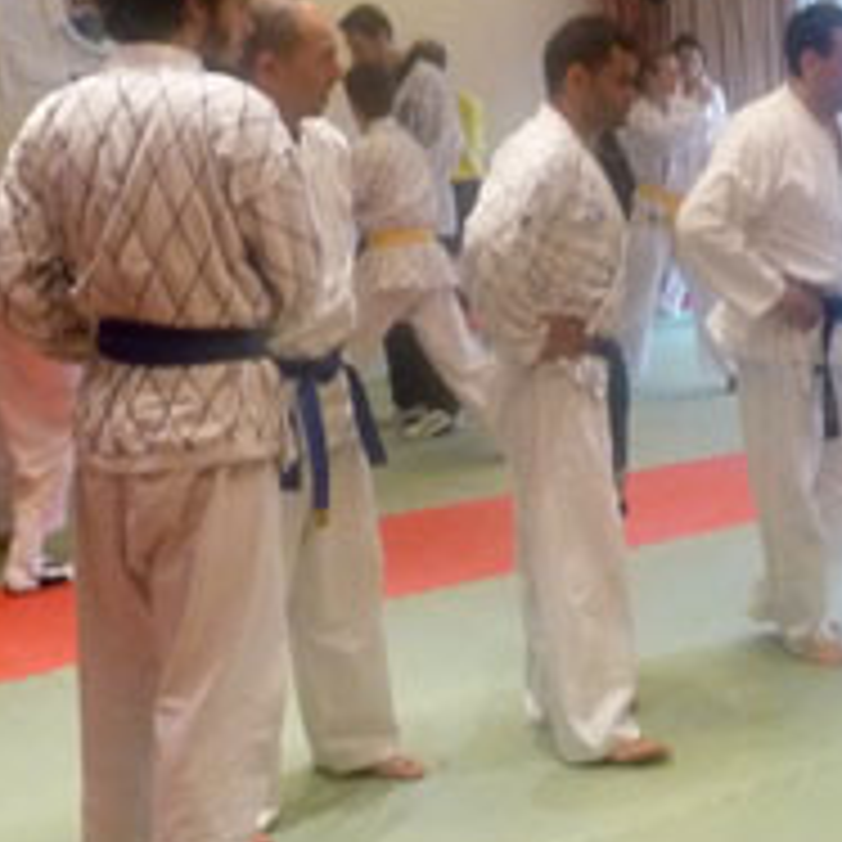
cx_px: 979
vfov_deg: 23.7
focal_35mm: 73
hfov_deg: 22.1
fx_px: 2009
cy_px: 358
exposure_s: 1/30
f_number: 3.3
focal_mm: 4.7
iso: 400
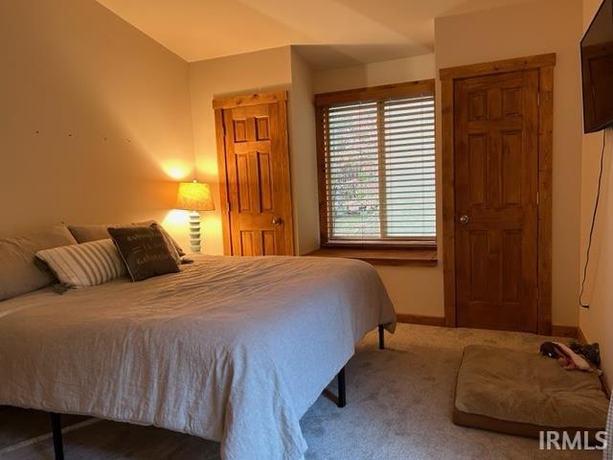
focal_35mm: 26
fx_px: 460
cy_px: 230
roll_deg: +2.1
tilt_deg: -5.5
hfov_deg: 67.3
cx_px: 306
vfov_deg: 53.1
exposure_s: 1/60
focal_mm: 5.7
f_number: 1.5
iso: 250
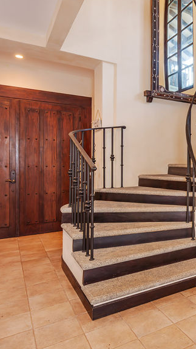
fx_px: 259
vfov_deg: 67.9
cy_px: 164
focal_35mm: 28
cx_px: 214
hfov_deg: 35.6
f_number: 8
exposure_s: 1/3
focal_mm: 15
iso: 160
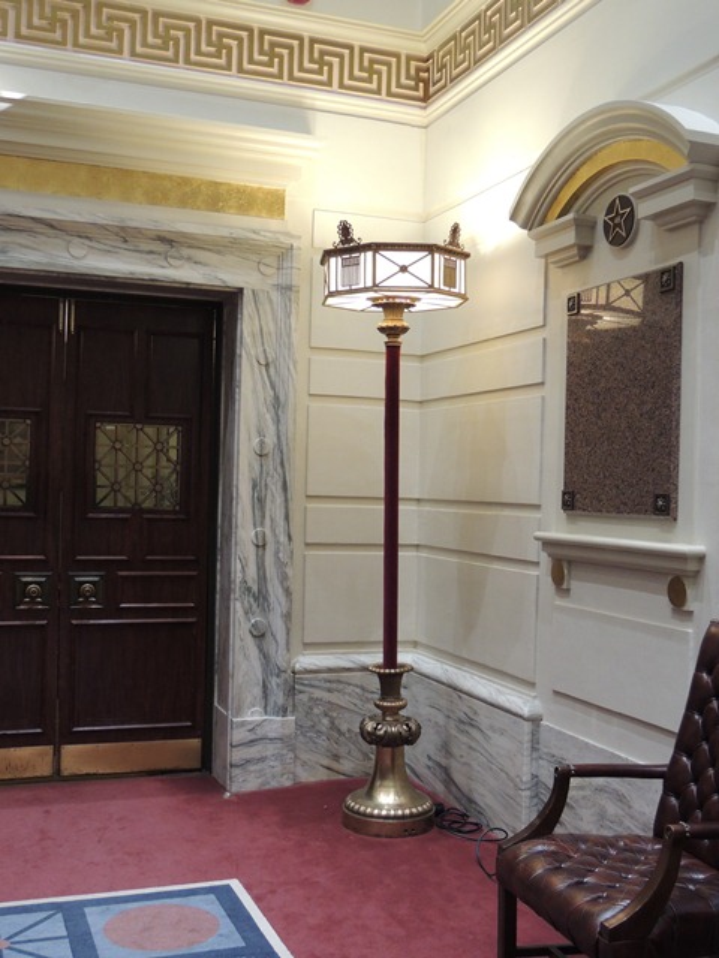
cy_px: 479
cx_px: 360
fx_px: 1108
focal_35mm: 40
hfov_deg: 36.0
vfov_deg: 46.8
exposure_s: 1/30
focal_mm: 7.1
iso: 400
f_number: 3.3
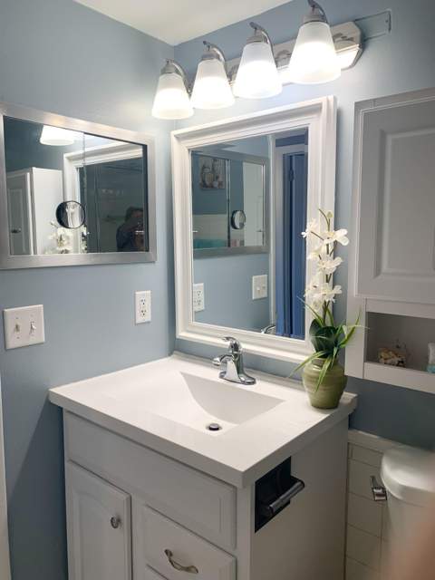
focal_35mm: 26
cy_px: 290
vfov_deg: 67.3
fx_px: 436
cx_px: 218
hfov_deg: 53.1
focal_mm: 4.25
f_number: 1.8
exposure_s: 1/120
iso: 50
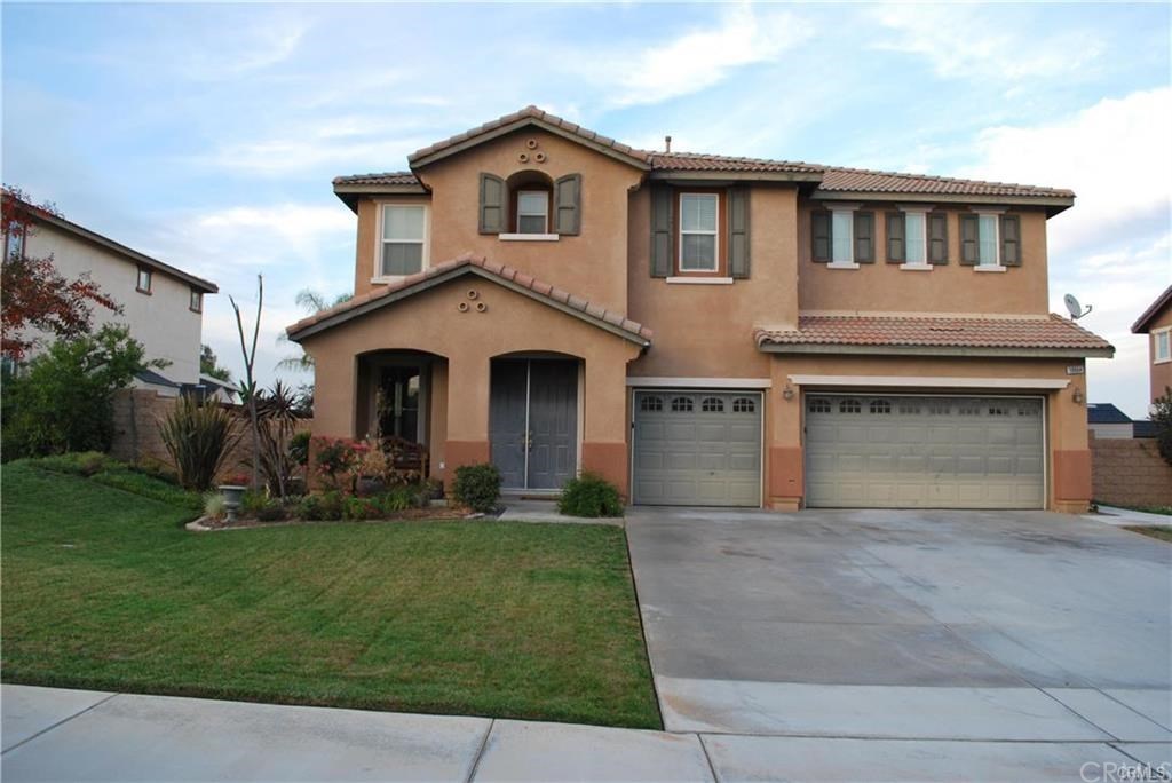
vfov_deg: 48.0
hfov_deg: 67.4
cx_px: 586
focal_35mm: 27
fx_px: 879
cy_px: 392
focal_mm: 18
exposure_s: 1/100
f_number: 5
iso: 200
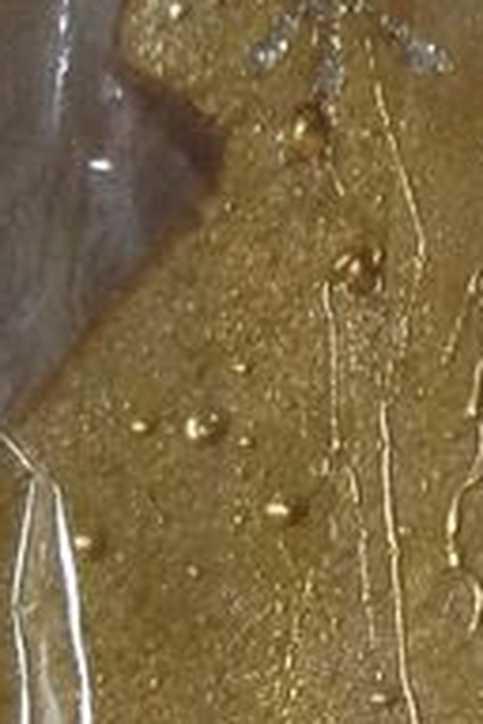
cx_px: 1445
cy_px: 337
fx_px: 3803
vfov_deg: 10.9
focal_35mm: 189
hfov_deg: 6.6
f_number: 2.4
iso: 160
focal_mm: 4.28
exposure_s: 1/15
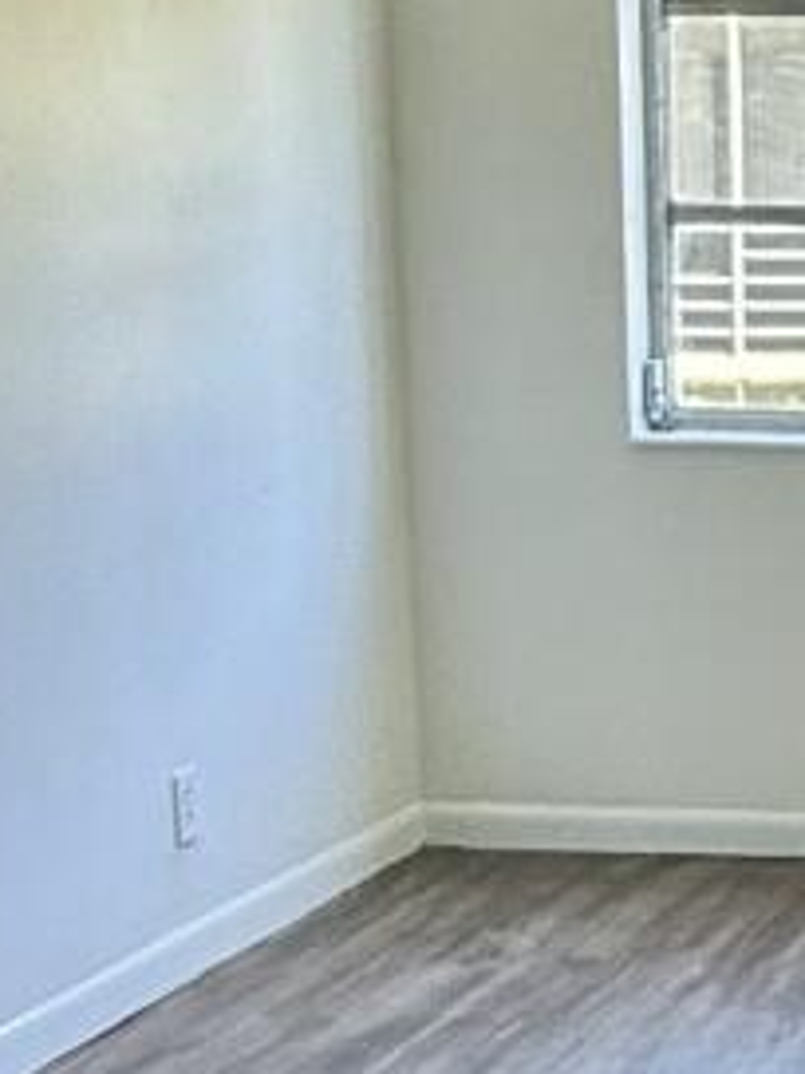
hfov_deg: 13.3
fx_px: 3194
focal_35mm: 103
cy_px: 790
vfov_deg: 19.0
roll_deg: -1.3
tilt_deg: -10.5
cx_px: 1334
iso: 64
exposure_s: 1/115
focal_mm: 2.22
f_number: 2.2
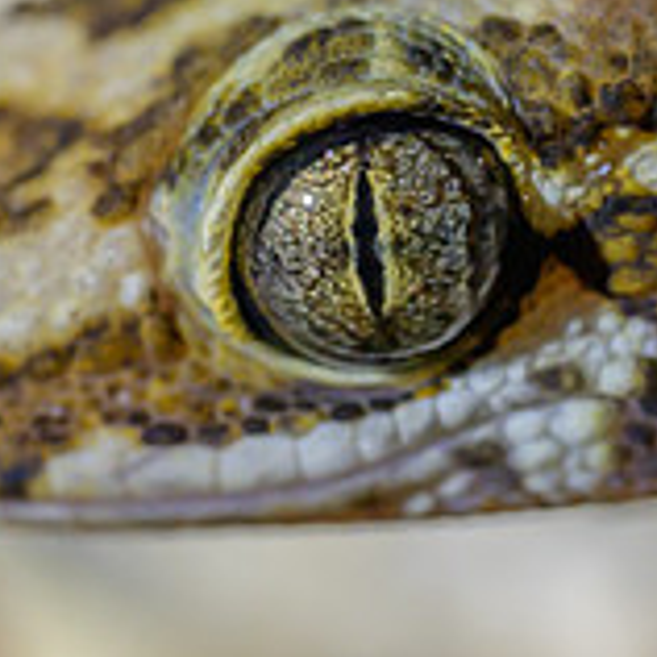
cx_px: 378
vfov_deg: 3.4
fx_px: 11037
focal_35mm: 514
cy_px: 228
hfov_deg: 3.4
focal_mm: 105
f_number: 7.1
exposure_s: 1/125
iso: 1000
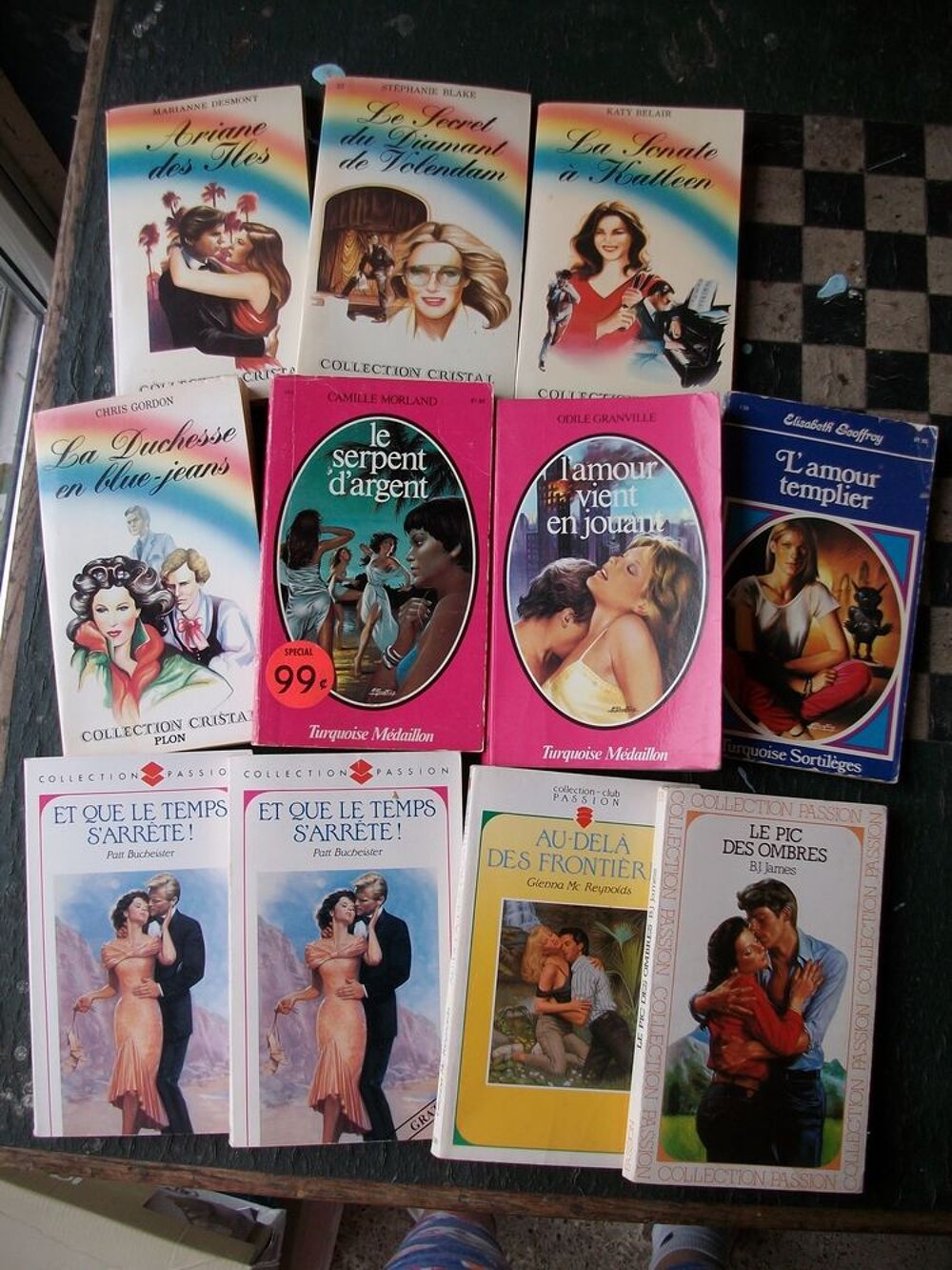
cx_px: 476
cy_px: 635
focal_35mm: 32
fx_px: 1173
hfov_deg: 44.2
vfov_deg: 56.8
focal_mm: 5.7
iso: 80
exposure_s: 1/214
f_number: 2.9
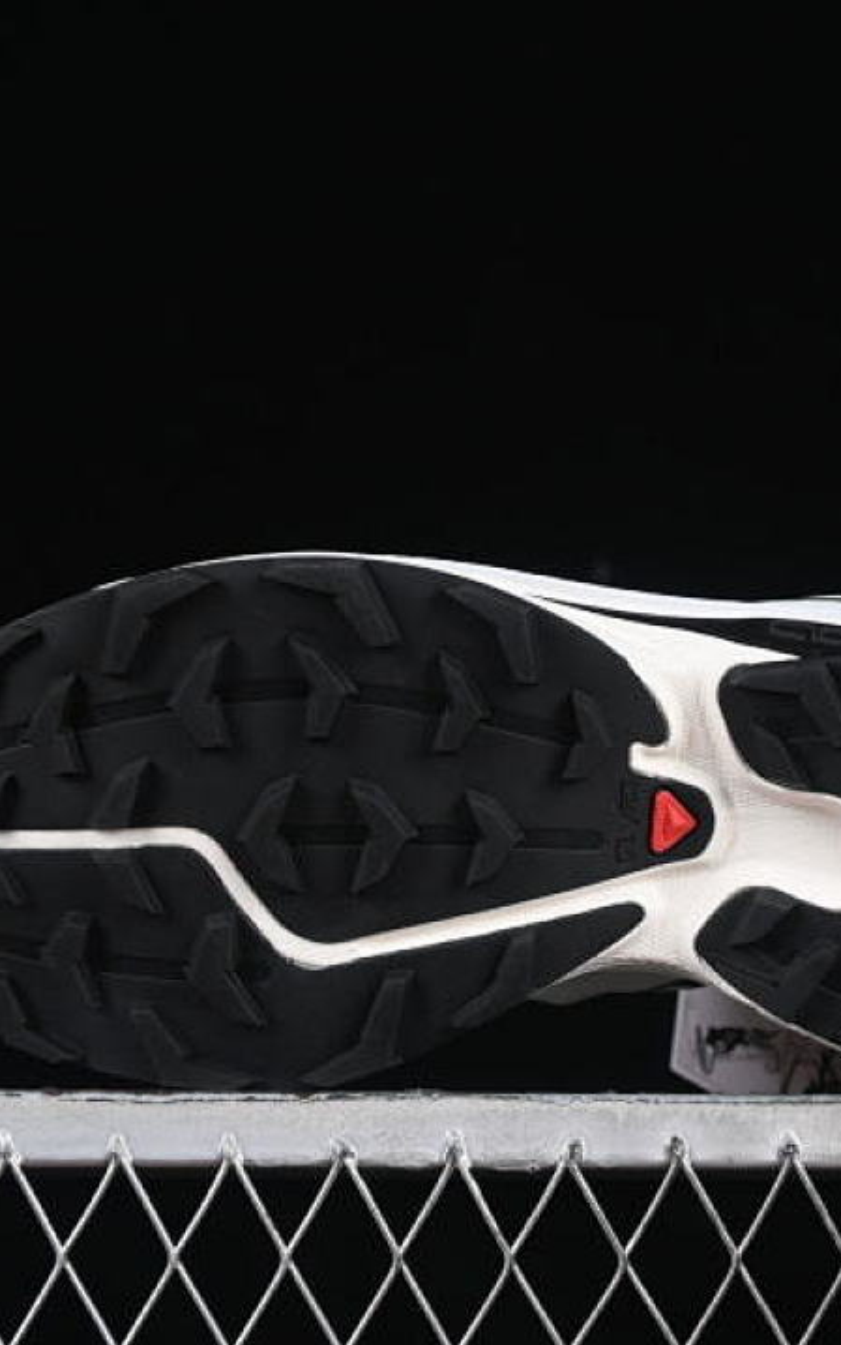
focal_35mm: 115
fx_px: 4216
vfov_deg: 18.1
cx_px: 547
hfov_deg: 11.4
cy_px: 672
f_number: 6.3
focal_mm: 50
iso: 160
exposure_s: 1/60
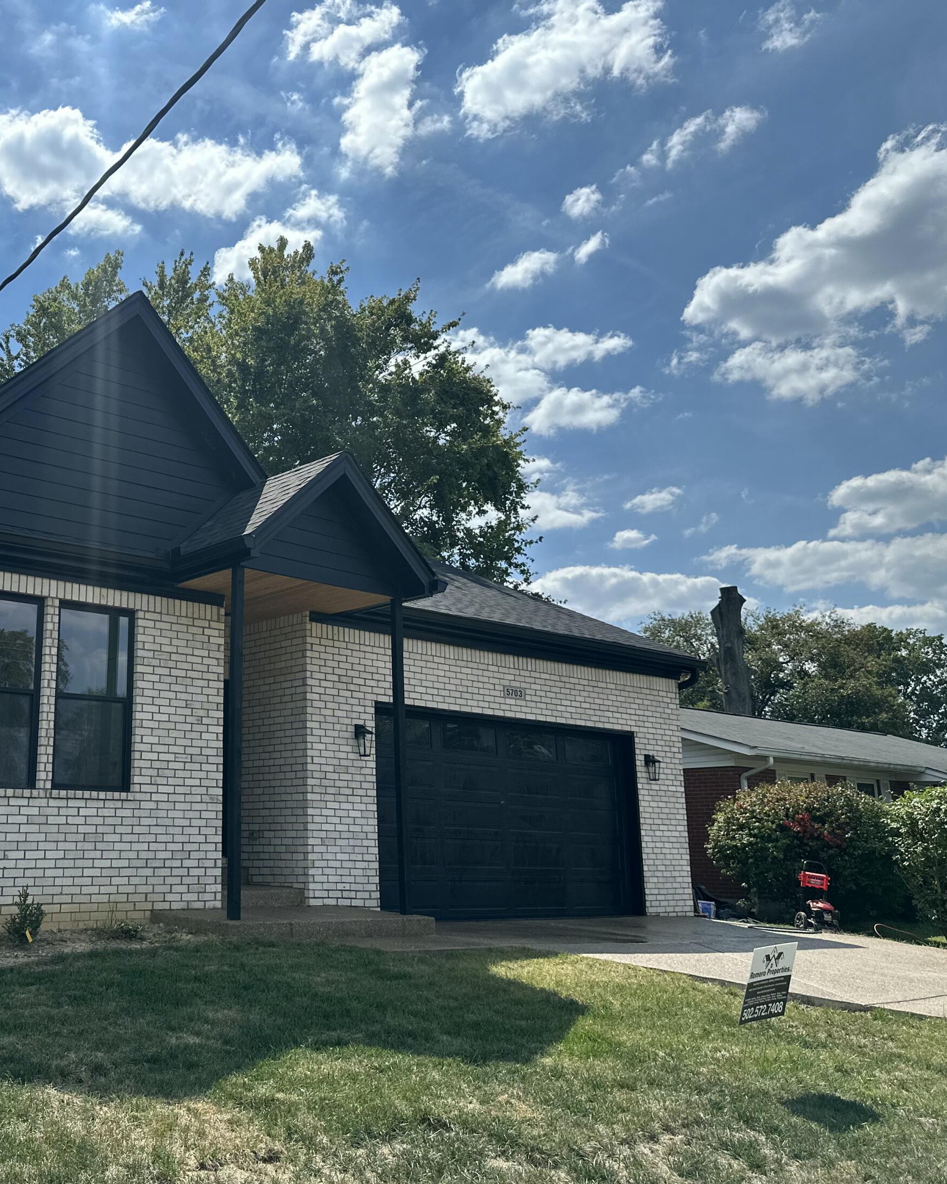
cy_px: 589
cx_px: 193
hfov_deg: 43.7
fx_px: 1121
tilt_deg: +12.0
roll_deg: -1.3
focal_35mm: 32
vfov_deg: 55.7
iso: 80
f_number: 1.78
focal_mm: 6.86
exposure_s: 1/8197
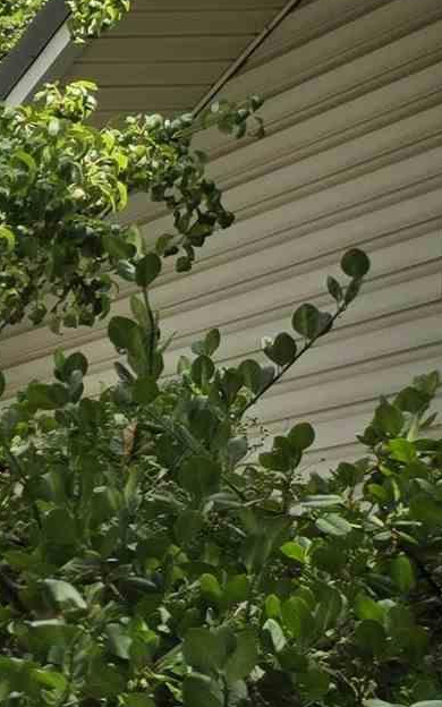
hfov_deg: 7.9
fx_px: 2313
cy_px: 782
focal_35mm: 120
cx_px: -1223
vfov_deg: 16.8
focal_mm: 5.4
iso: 25
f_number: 1.8
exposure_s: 1/1819
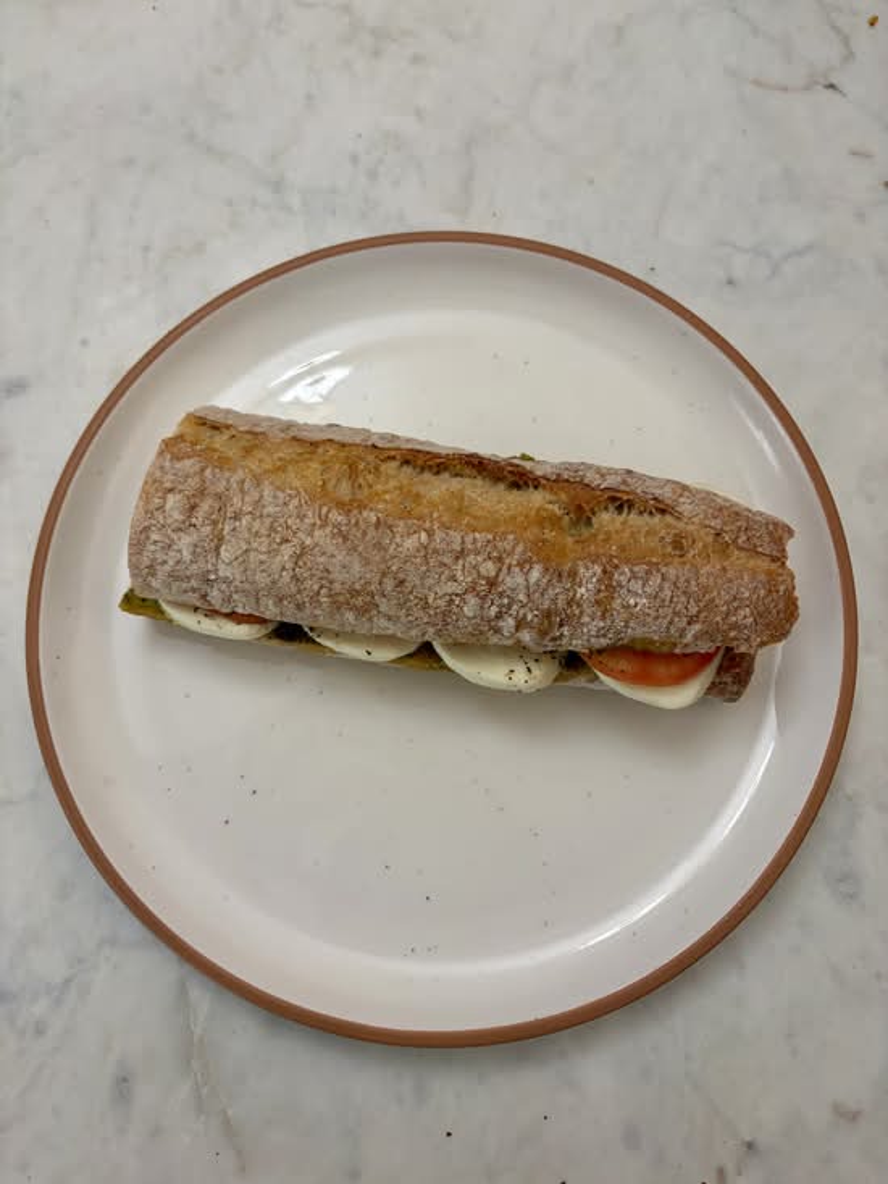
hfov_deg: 53.1
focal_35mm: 26
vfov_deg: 67.3
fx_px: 889
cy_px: 592
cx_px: 444
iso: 64
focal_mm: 5.96
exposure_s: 1/60
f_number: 1.6
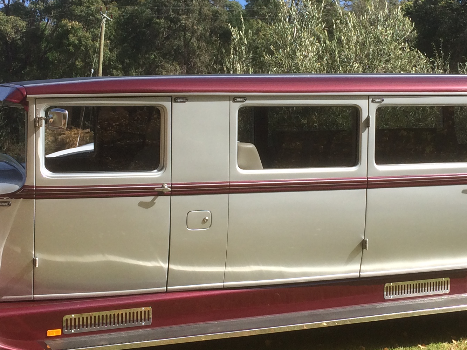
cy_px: 122
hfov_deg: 27.4
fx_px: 958
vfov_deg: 20.7
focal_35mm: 71
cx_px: 268
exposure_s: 1/1208
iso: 32
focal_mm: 4.15
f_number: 2.2
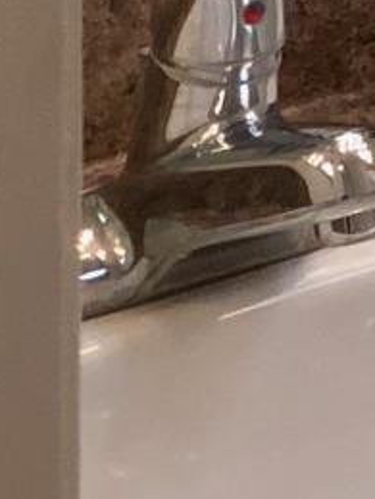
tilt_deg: -8.0
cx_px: 1187
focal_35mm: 400
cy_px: -1224
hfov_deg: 3.6
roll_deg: -1.8
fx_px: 5778
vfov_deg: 4.7
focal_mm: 6
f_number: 2.4
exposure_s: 1/60
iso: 64
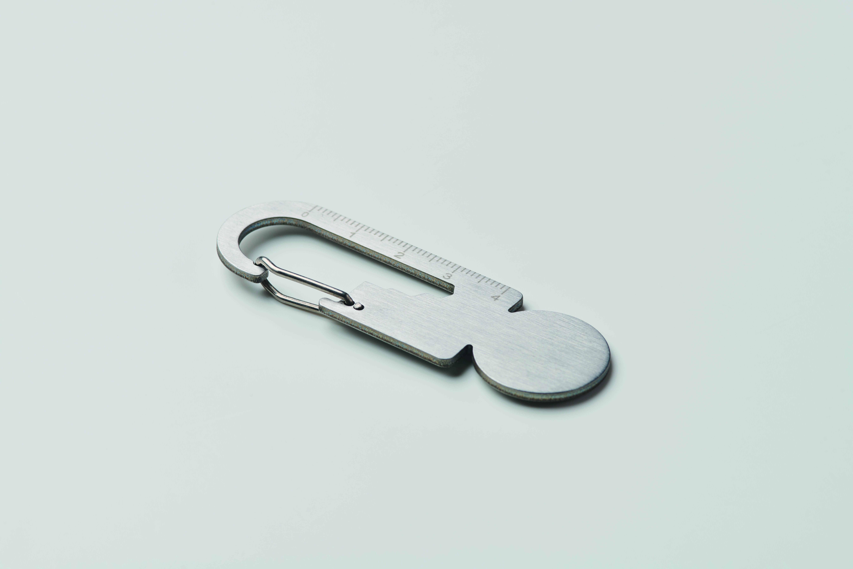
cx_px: 426
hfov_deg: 19.5
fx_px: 2488
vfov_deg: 13.0
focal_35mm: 105
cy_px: 284
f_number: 18
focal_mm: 105
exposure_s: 1/125
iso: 100
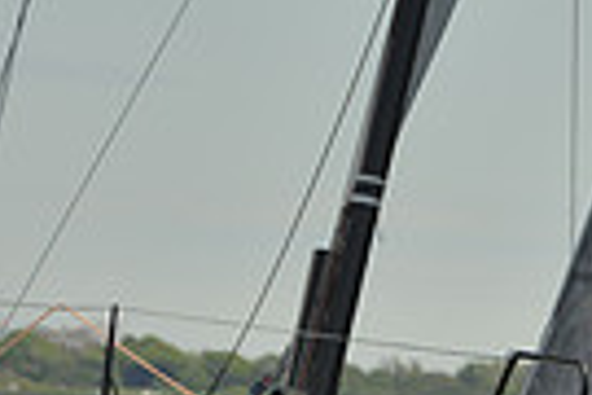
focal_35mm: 858
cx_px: 355
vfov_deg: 1.6
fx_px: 14108
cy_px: 560
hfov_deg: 2.4
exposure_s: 1/1600
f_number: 8
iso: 280
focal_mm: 200
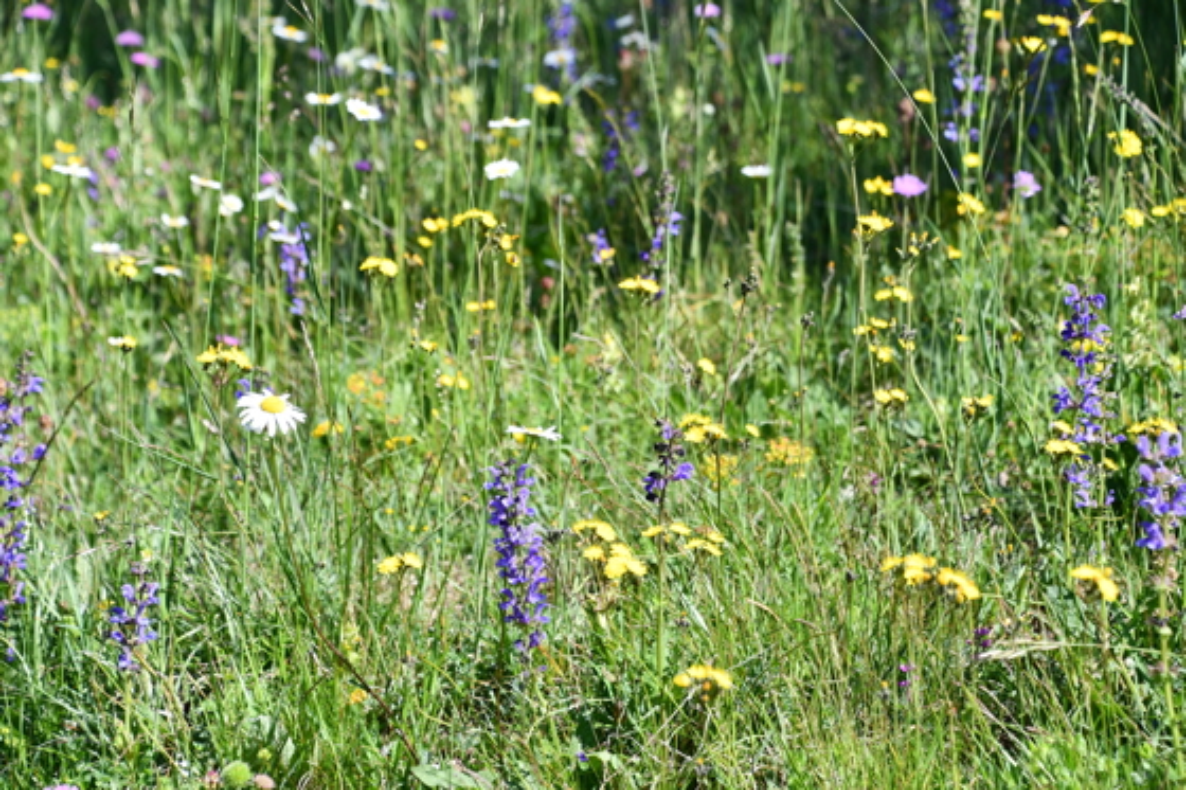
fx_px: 4446
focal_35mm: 135
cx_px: 593
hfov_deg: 15.2
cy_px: 395
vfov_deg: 10.2
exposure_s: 1/500
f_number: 5.6
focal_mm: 90
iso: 200
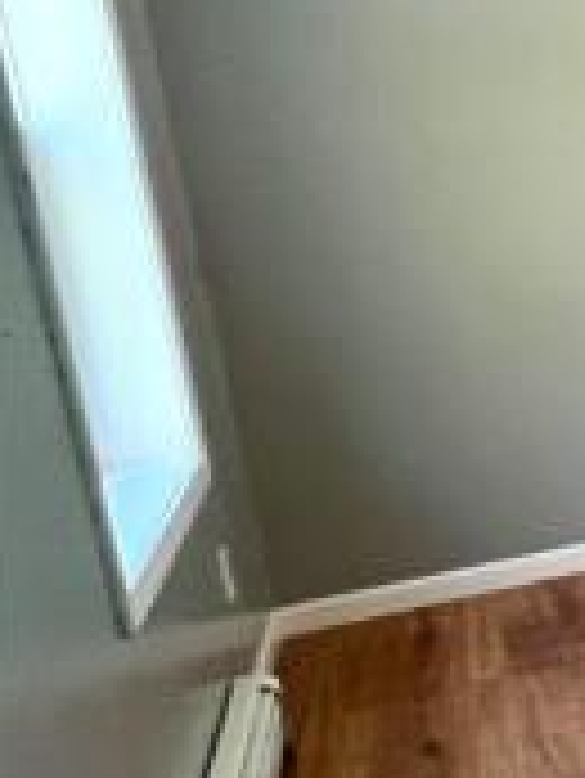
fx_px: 1215
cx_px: 1602
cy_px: 292
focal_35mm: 54
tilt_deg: -9.6
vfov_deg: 35.3
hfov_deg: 12.9
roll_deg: +2.7
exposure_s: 1/60
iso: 125
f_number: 1.8
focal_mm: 1.57
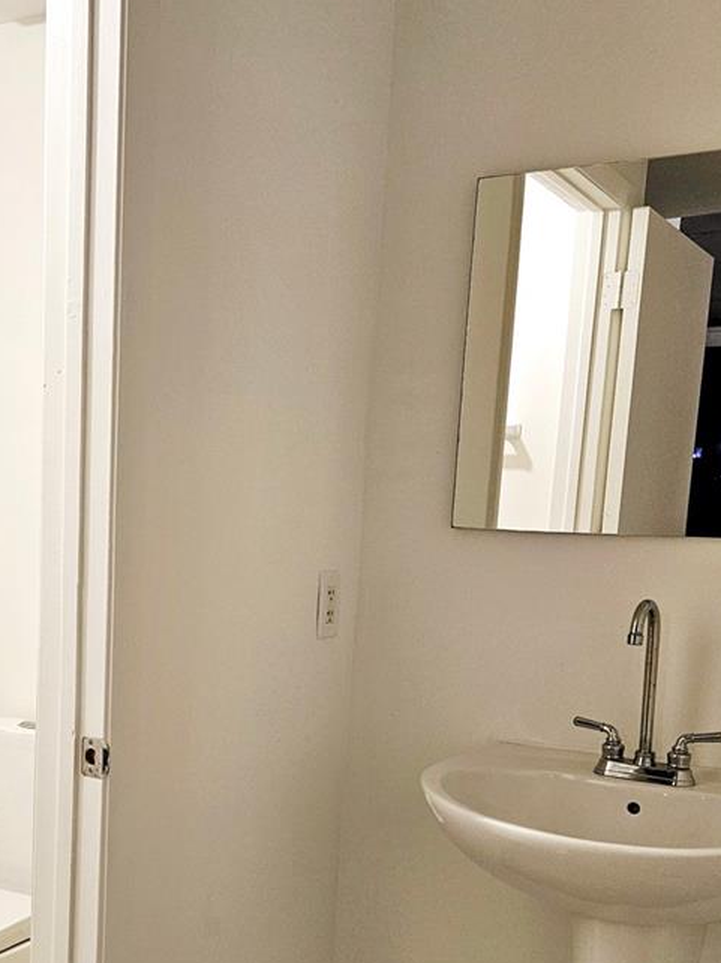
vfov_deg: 42.9
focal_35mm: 43
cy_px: 684
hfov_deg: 32.8
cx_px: 163
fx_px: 1195
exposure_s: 1/120
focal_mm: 5.4
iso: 250
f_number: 1.8
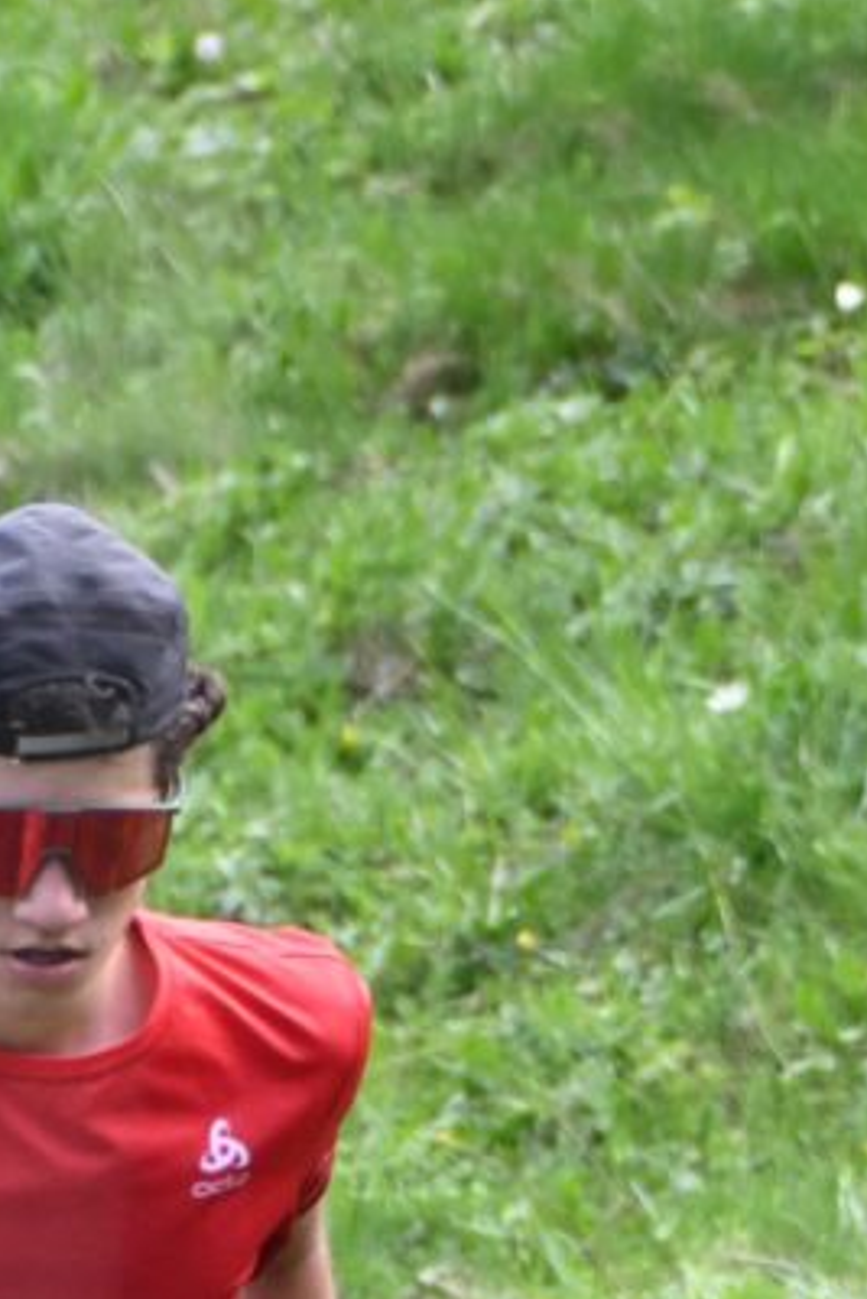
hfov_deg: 0.8
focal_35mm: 1727
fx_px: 62329
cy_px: 1702
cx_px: -136
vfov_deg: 1.2
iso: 1800
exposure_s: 1/800
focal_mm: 400
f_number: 8
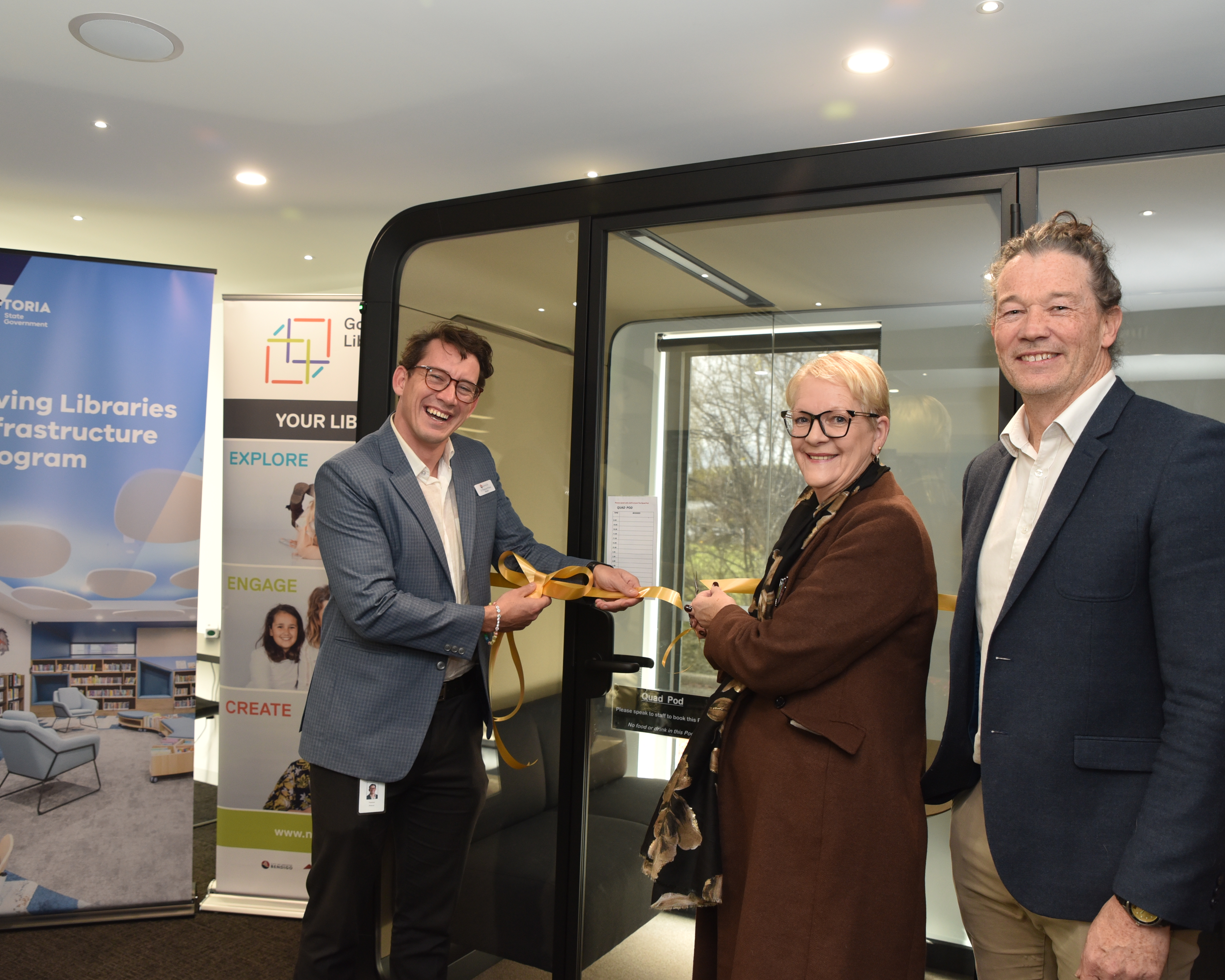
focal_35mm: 28
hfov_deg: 62.2
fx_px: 1015
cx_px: 608
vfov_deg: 51.5
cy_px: 496
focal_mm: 24
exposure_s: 1/100
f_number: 5
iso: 800
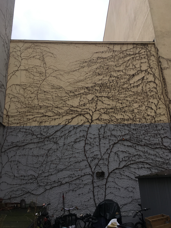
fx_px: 191
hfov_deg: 48.2
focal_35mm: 29
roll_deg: +2.6
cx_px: 86
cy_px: 114
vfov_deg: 61.7
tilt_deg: +18.2
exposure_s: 1/386
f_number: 2.2
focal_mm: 4.15
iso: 25
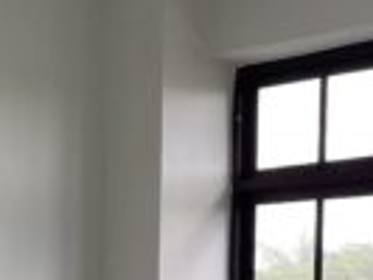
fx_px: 809
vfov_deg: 18.7
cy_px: 328
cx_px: 188
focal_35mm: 75
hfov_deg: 26.0
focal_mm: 5.1
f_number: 1.6
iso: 100
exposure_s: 1/121
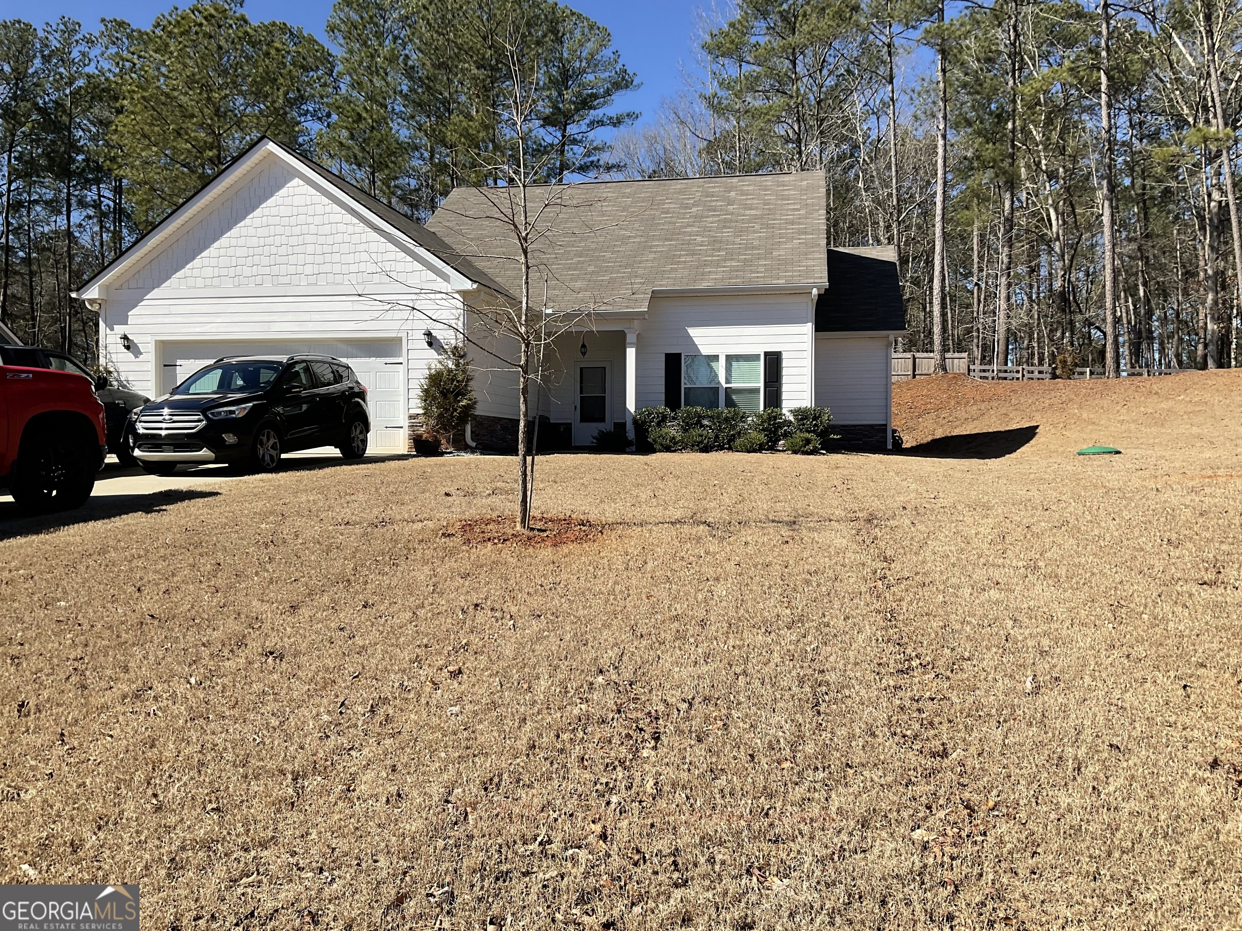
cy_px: 466
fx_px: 1041
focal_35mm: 29
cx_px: 621
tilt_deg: -0.5
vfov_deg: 48.2
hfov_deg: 61.7
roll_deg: -0.1
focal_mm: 3
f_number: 1.8
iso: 16
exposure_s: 1/1848
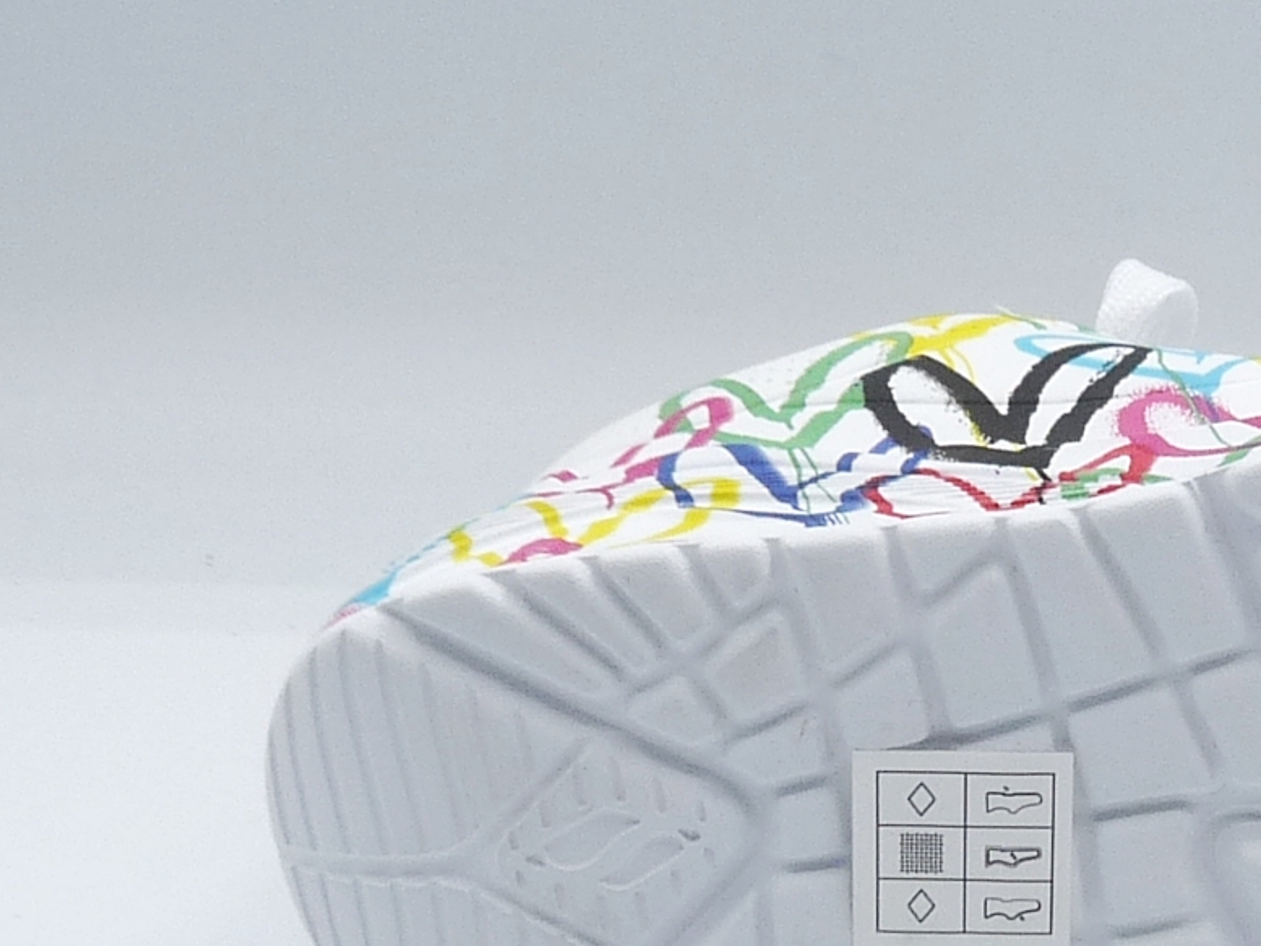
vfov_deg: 14.3
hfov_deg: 18.6
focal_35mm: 103
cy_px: 720
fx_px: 3753
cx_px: 1256
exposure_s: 1/250
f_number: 5
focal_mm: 4.9
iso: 100
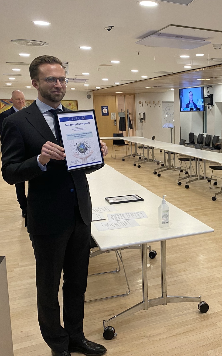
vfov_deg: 52.8
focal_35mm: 37
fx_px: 358
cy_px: 178
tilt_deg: -9.4
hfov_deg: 32.2
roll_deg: -0.5
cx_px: 212
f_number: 1.8
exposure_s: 1/50
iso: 160
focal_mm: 4.25
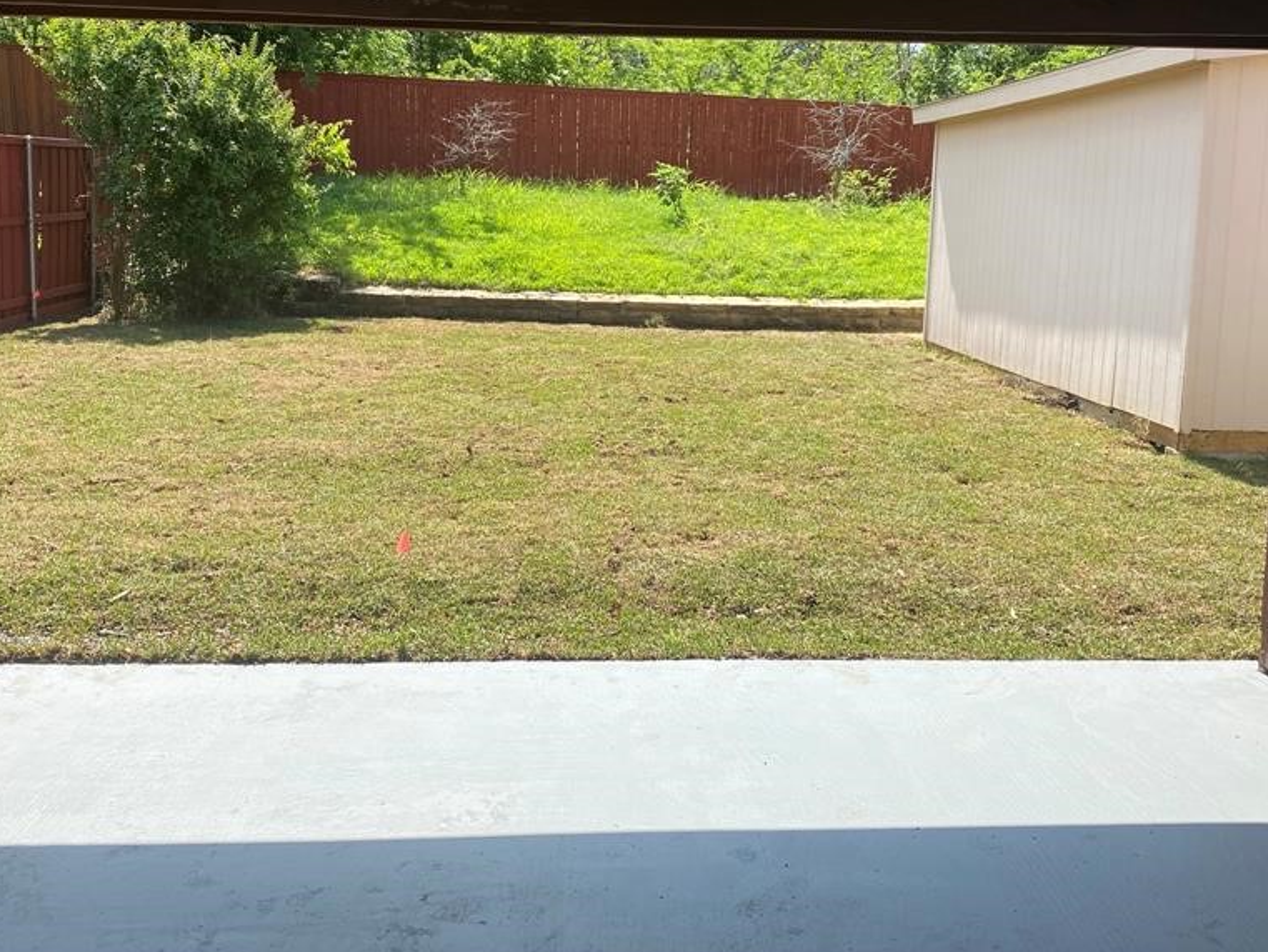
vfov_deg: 40.5
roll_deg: -1.3
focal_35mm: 35
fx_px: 1282
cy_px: 365
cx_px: 630
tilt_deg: -7.3
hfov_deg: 52.6
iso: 32
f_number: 1.8
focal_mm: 4.25
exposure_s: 1/1653
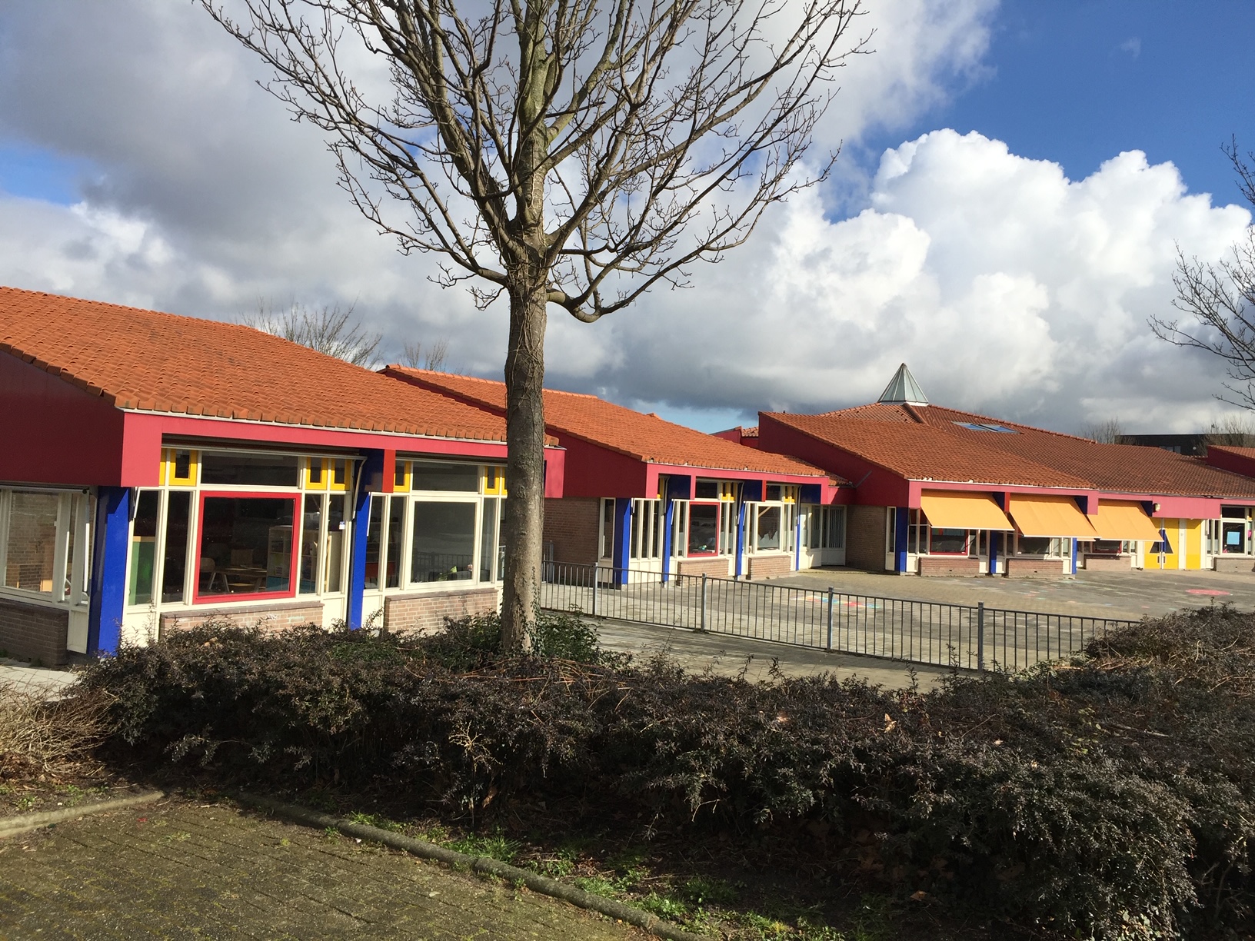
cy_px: 470
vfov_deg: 48.2
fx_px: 1051
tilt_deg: +1.4
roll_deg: -3.0
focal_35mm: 29
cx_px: 628
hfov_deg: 61.7
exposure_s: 1/2639
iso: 32
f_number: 2.2
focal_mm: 4.15
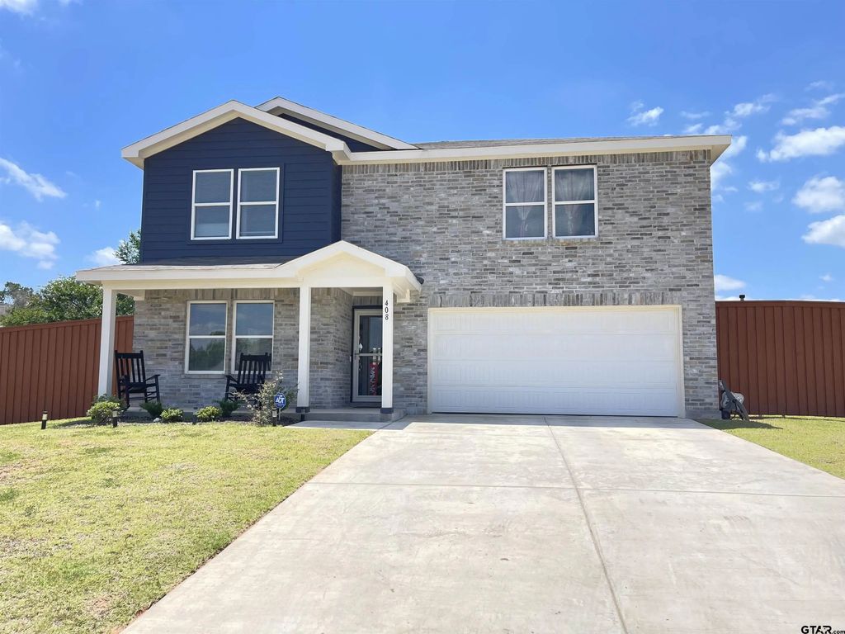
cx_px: 422
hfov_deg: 69.4
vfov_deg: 54.9
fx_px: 610
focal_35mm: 25
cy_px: 317
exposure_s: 1/1456
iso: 32
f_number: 1.6
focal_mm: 5.1
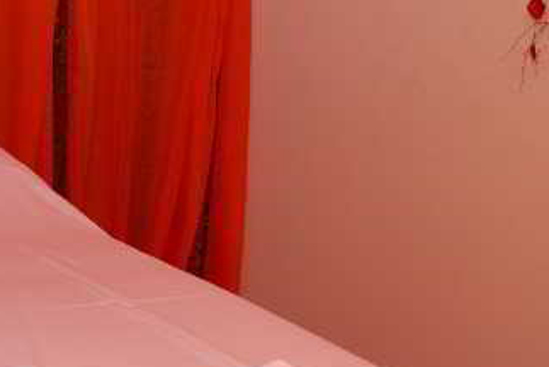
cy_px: 87
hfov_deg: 29.7
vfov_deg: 21.3
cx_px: 5
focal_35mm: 63
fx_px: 965
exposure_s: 1.6
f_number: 6.3
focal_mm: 17
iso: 320
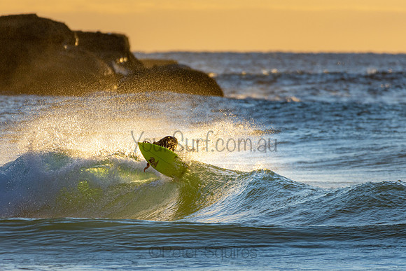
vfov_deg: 1.7
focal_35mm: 806
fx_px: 9086
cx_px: 203
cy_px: 136
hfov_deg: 2.6
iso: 220
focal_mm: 500
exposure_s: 1/1000
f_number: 5.6
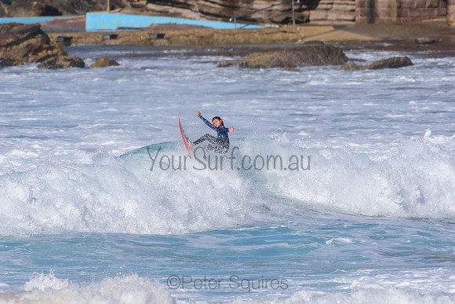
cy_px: 152
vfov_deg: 1.8
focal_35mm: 750
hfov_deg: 2.7
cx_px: 228
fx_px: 9481
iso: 180
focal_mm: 500
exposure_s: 1/2000
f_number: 5.6
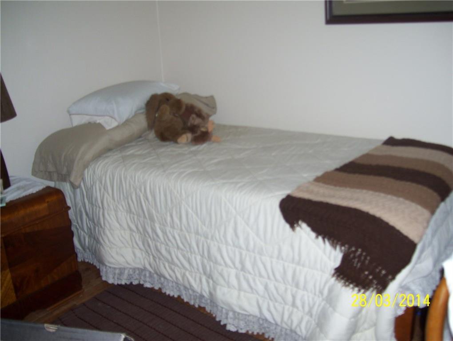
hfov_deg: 51.3
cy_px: 170
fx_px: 472
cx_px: 226
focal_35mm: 36
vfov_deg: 39.7
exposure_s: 1/60
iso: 80
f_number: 2.7
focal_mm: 6
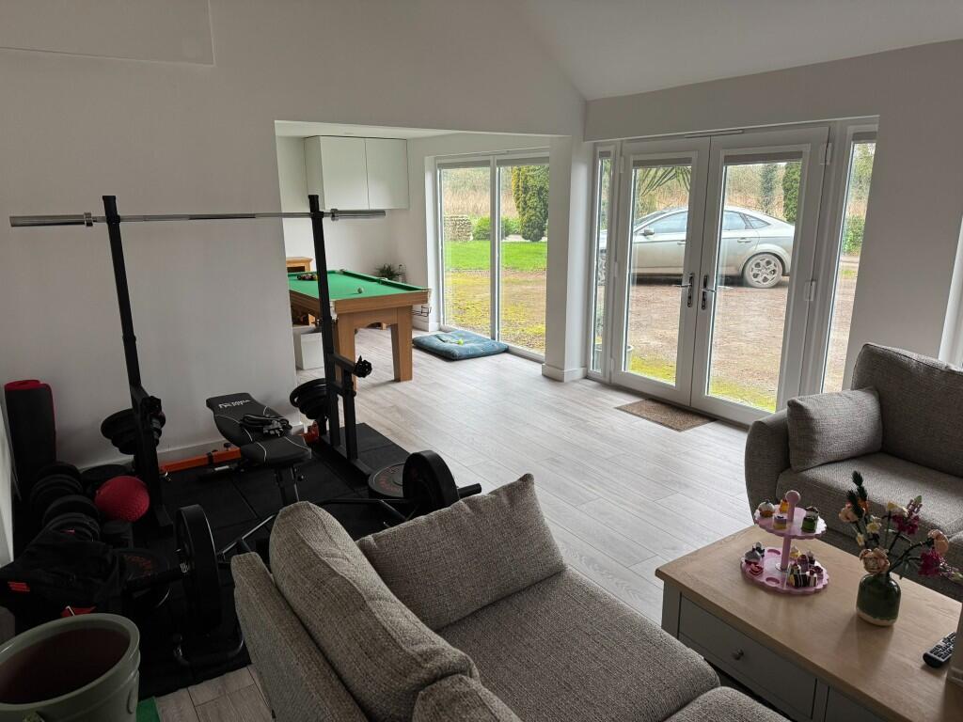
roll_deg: +1.0
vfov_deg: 56.8
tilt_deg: -14.5
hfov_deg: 71.6
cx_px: 482
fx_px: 668
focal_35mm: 24
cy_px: 361
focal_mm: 6.76
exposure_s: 1/111
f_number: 1.78
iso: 200
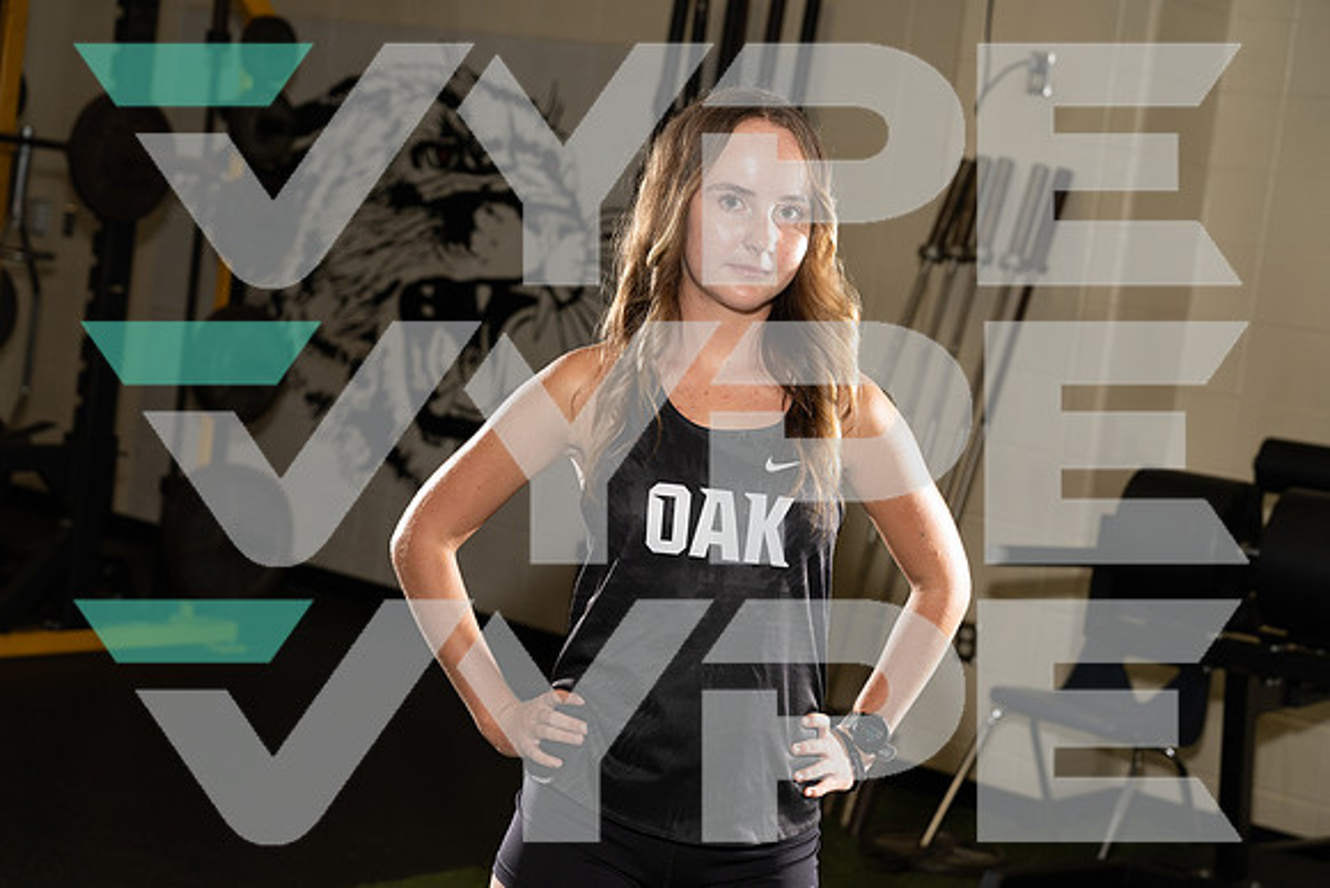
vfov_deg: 19.5
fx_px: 2587
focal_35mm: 70
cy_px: 444
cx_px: 665
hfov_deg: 28.8
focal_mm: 70
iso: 400
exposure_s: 1/250
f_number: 5
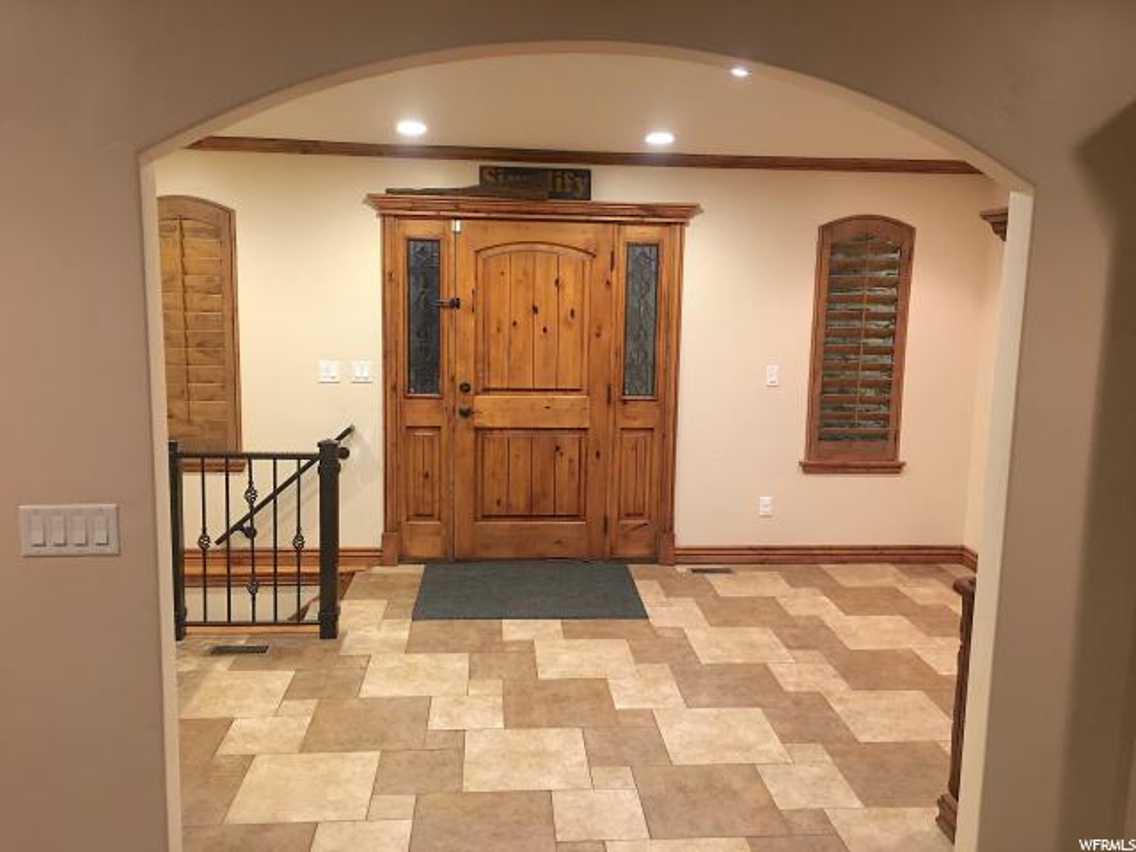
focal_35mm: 29
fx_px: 952
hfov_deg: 61.7
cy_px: 426
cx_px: 568
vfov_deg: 48.2
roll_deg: -1.8
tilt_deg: -7.6
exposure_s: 1/10
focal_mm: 4.15
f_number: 2.2
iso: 80
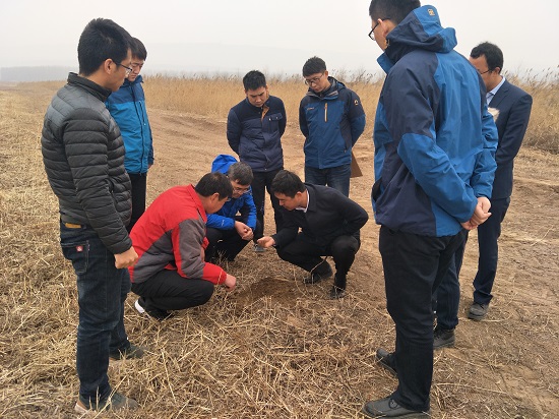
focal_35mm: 24
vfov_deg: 56.8
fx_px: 387
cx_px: 280
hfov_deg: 71.6
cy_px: 210
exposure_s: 1/373
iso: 58
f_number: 1.7
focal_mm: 4.1
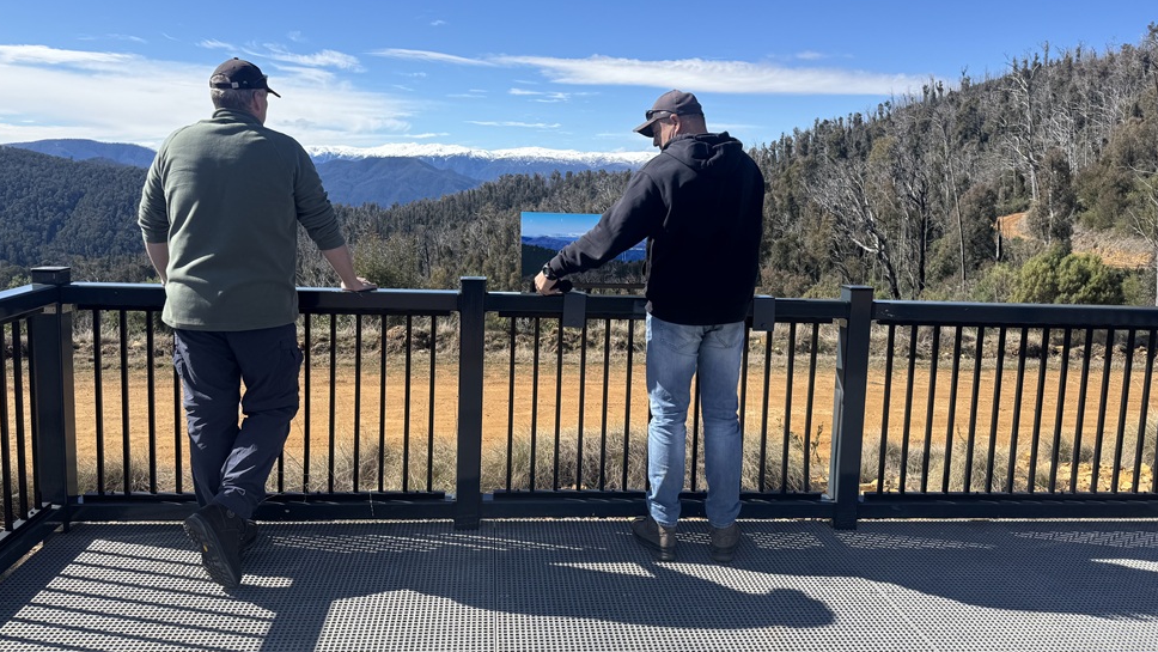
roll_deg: -2.5
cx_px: 568
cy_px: 273
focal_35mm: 27
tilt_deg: -5.5
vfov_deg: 42.8
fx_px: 829
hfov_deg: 69.8
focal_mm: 6.76
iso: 80
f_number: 1.78
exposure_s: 1/4608
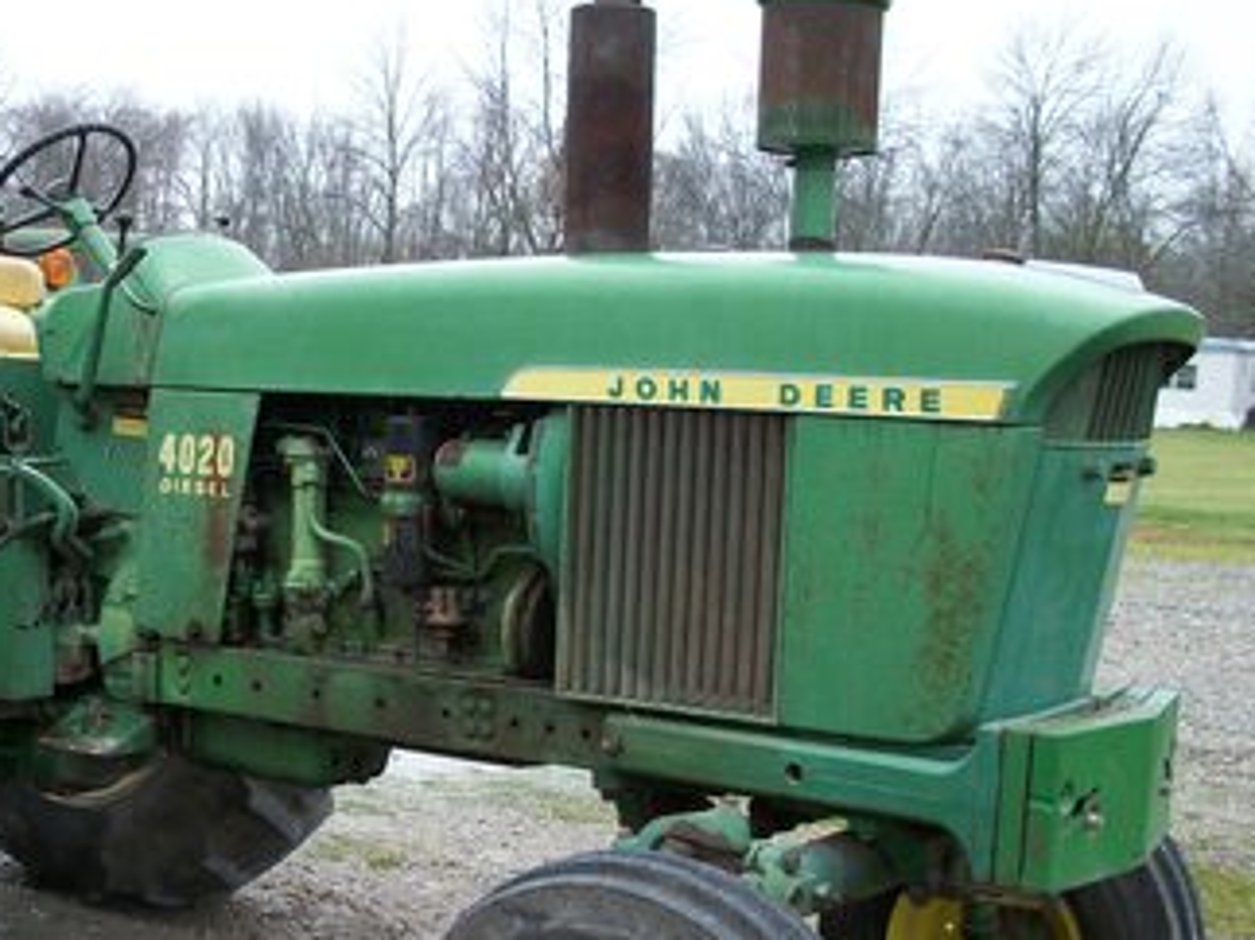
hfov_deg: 32.0
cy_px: 649
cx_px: 288
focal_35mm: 59
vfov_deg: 24.6
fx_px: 2138
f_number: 3.1
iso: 80
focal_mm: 6.3
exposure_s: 1/125
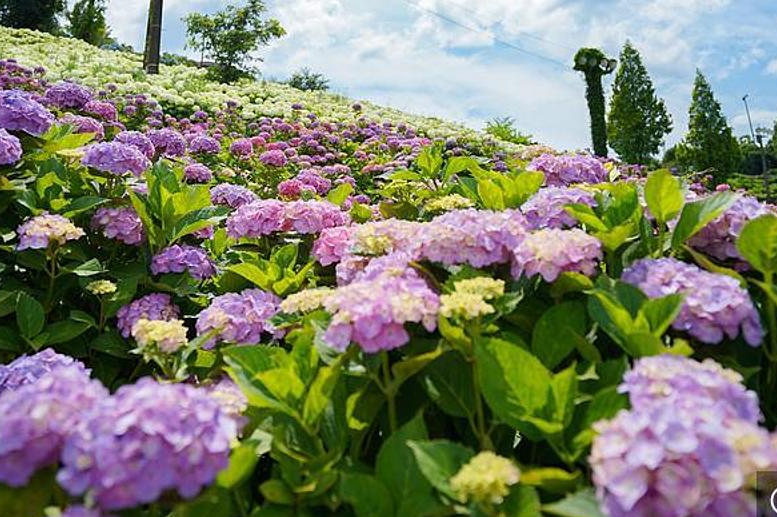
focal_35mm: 28
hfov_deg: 65.5
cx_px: 392
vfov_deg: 44.2
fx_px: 604
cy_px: 106
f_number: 2.8
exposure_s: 1/3200
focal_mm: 17
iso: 100
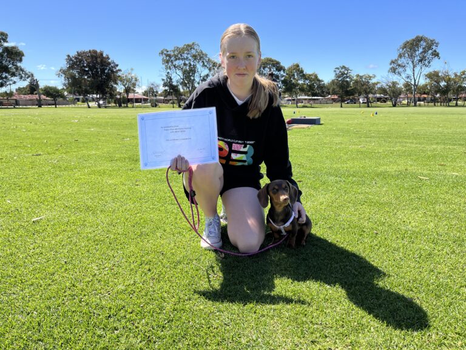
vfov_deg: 53.1
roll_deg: +0.1
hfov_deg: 67.3
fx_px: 350
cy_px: 175
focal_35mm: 26
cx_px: 233
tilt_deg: -10.2
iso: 50
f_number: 1.6
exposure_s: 1/1890
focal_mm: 5.1
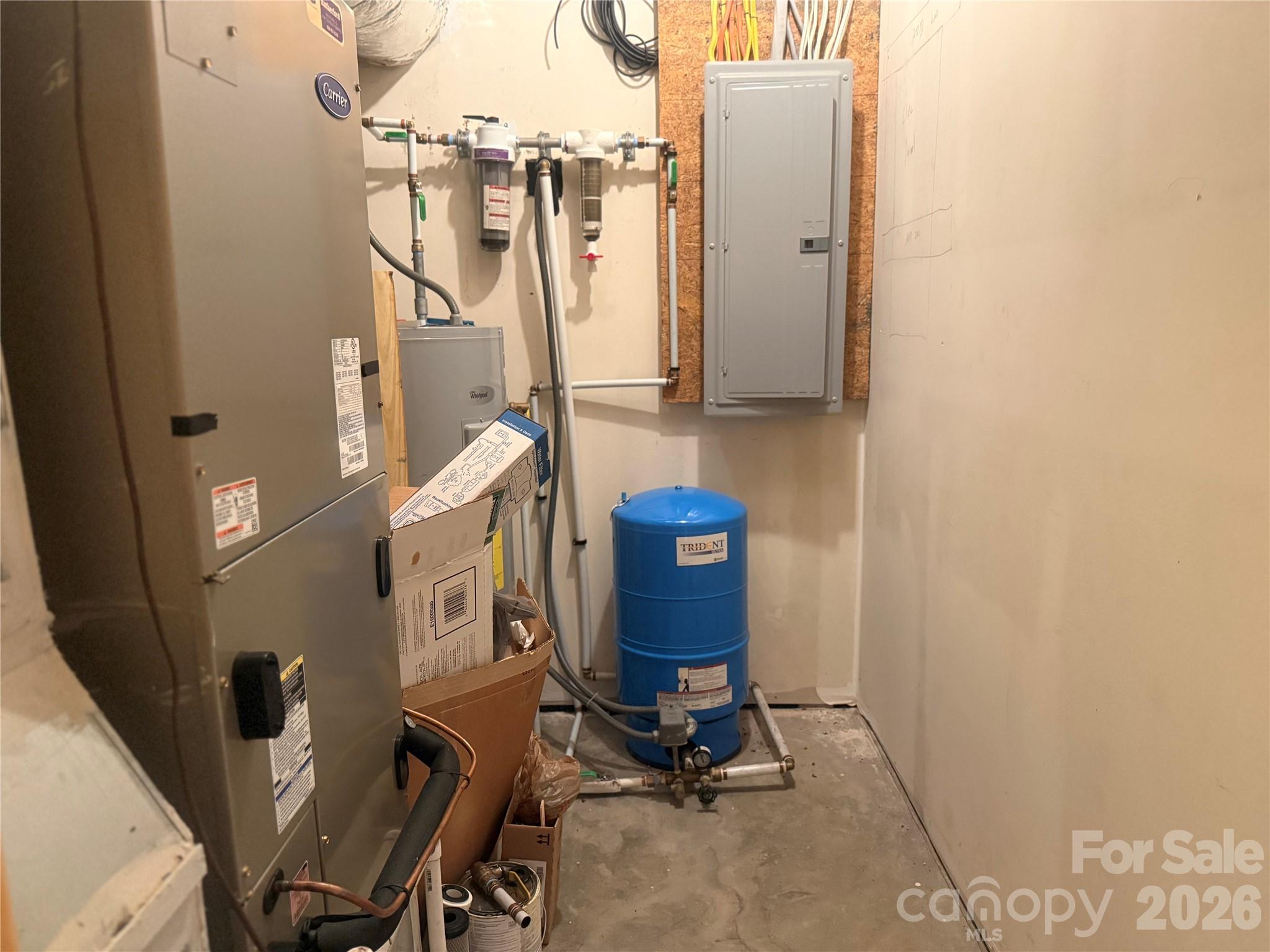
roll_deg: +2.0
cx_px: 635
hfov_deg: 71.6
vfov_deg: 56.8
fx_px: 881
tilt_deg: -9.8
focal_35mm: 24
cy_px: 476
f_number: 1.78
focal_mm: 6.76
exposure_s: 1/60
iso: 800
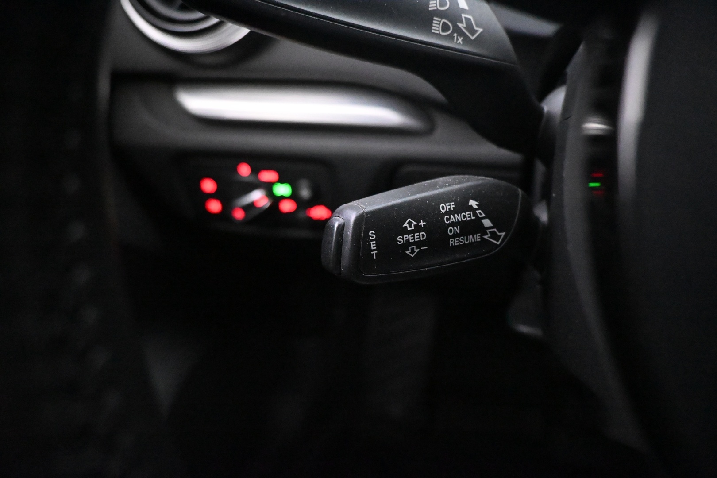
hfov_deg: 73.7
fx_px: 478
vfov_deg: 53.1
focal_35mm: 24
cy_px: 239
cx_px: 358
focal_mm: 16
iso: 12800
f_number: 3.5
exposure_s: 1/30
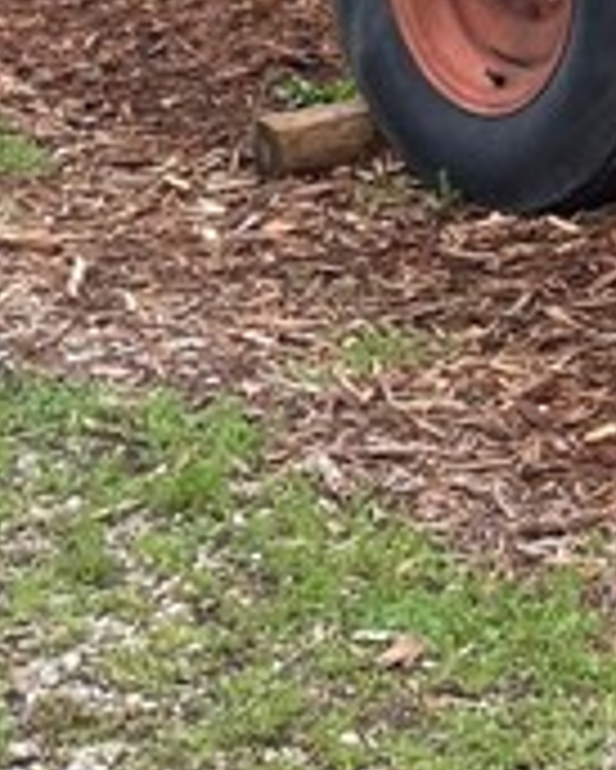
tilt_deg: -2.9
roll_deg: +0.8
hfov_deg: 9.9
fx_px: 3461
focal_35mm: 152
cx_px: 931
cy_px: -675
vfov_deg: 11.6
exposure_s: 1/584
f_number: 1.6
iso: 32
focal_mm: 4.2
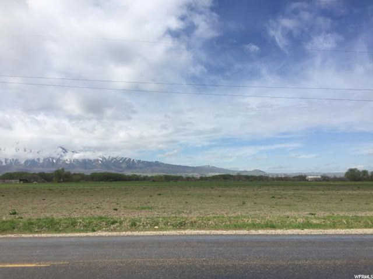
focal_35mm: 29
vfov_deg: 48.2
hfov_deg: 61.7
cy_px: 140
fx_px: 312
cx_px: 186
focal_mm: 4.15
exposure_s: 1/3300
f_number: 2.2
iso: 32
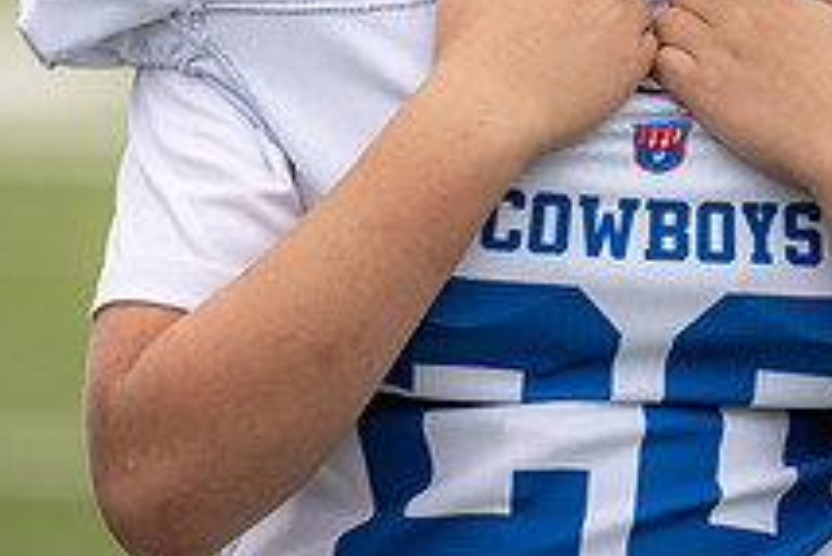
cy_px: -146
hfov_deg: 3.8
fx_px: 12534
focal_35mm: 542
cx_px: 579
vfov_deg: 2.5
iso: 100
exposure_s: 1/400
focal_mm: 200
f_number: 2.8
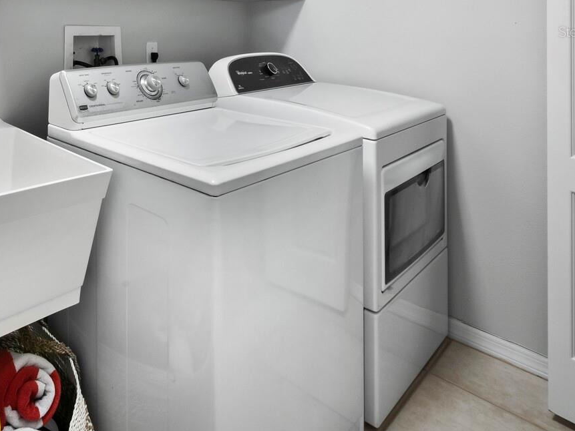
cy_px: 32
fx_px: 432
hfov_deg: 59.9
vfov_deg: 47.0
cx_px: 88
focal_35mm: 26
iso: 400
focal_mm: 7
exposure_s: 1/1.67
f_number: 11
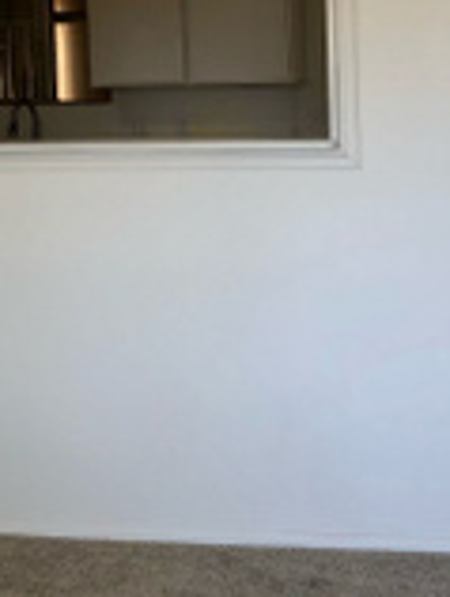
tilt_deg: -2.6
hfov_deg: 17.2
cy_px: 144
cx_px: 408
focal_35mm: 85
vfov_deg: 22.7
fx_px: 1469
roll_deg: +2.9
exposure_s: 1/120
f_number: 1.8
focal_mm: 3.99
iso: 40
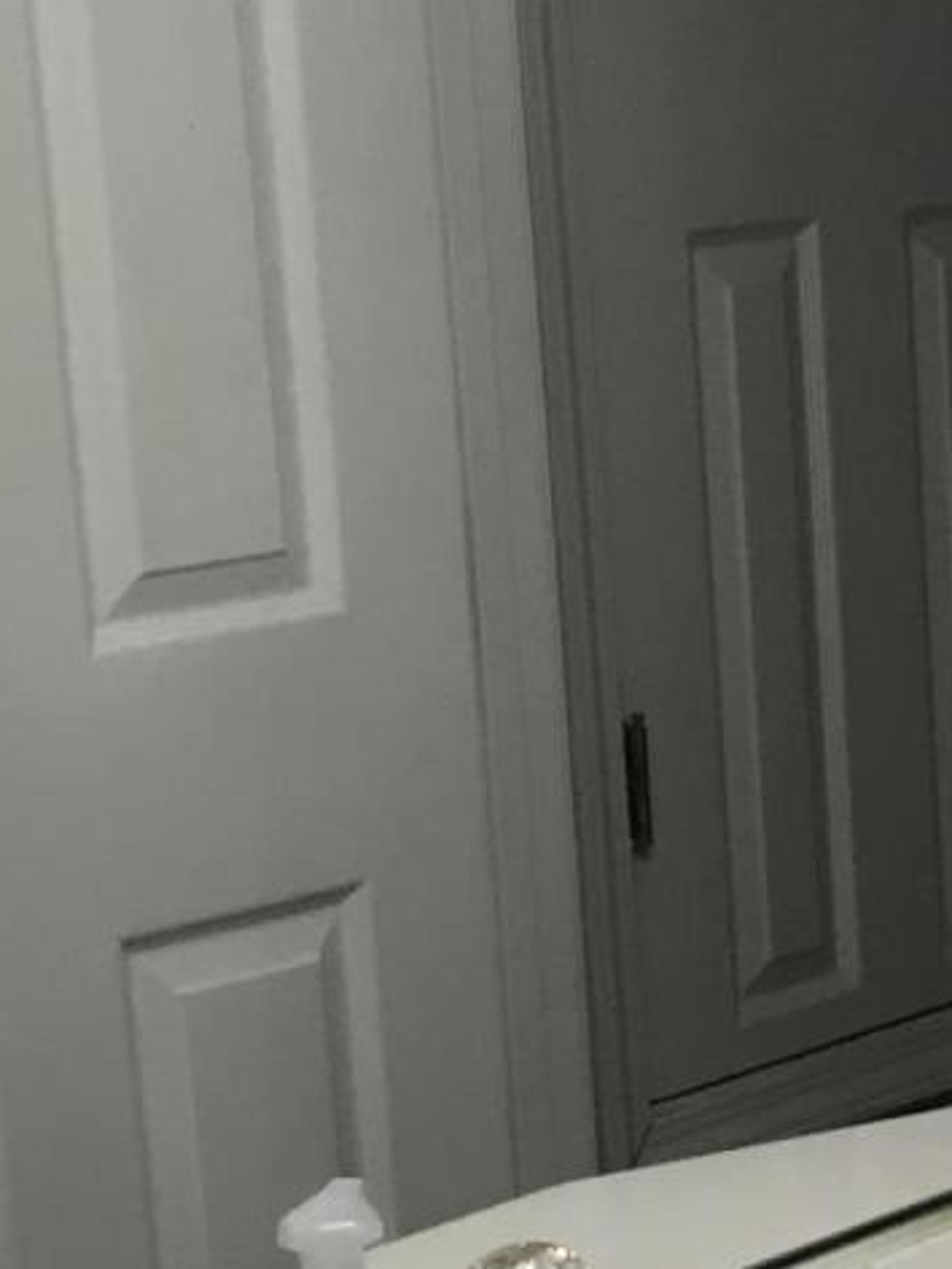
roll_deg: +1.6
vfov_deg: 15.9
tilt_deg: -14.0
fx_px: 4510
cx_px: 1600
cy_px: 989
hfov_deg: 11.4
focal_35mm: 123
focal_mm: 4.15
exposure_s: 1/30
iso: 32
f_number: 2.2
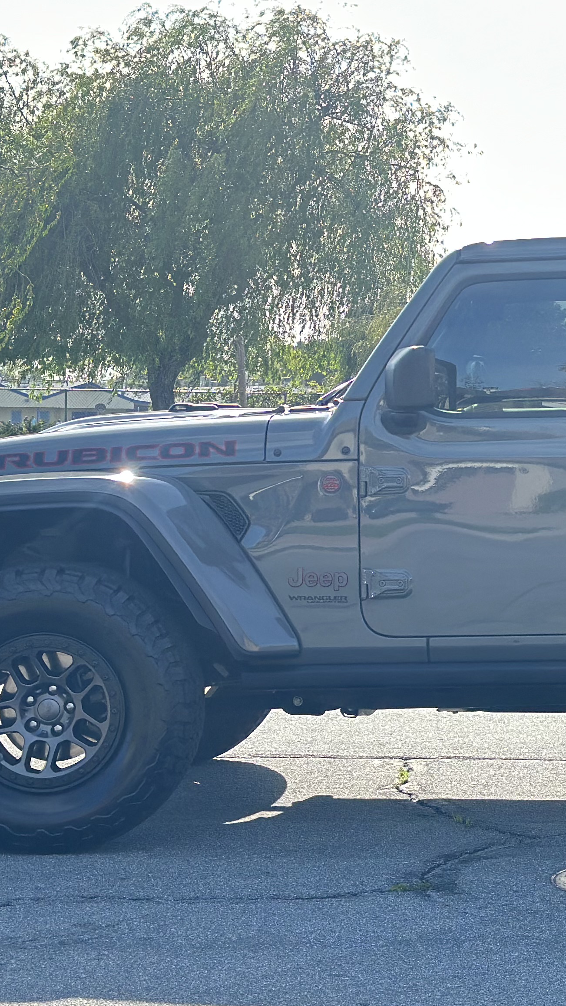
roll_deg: -0.8
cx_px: 647
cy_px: 424
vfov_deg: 23.4
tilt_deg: +0.0
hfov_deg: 13.0
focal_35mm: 91
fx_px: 2428
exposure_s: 1/1323
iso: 80
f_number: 1.78
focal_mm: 6.86
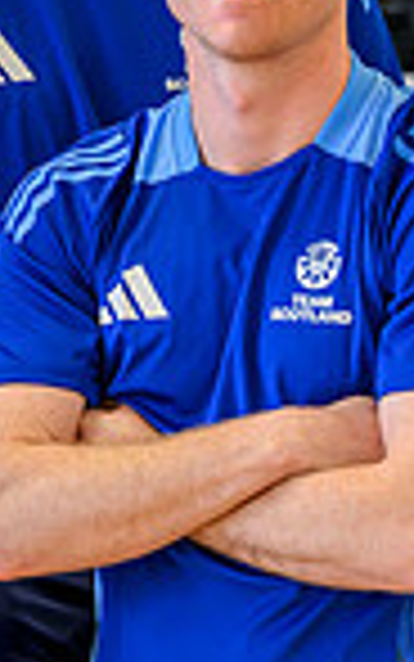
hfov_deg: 3.0
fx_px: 7719
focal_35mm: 428
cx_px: -626
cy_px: 378
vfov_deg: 4.9
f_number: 3.5
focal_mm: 88
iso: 1600
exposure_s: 1/250
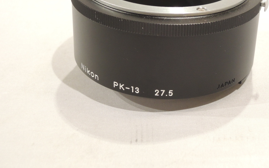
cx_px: 162
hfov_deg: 27.4
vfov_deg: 17.3
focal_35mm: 75
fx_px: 550
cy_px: 45
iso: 400
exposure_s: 1/60
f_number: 4
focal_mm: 9.9
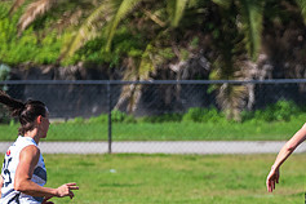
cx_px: 386
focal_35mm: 1002
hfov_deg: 2.1
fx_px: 8516
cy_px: 209
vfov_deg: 1.4
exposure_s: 1/1250
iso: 800
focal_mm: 380
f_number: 9
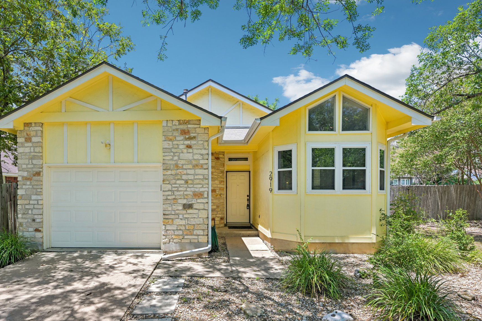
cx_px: 204
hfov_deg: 84.5
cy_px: 190
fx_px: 262
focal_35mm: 20
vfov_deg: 62.5
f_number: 6.7
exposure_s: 1/250
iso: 100
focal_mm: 16.5
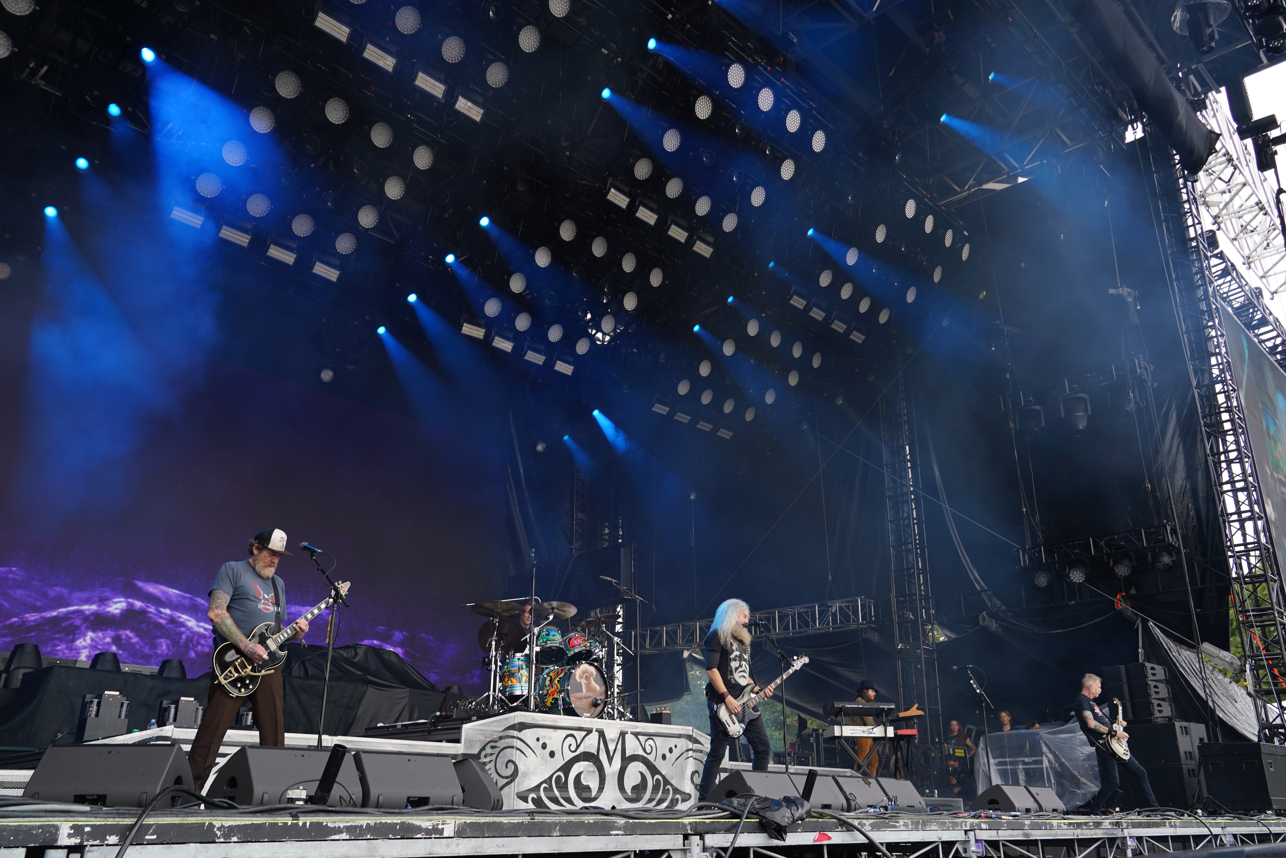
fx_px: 1000
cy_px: 429
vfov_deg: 46.4
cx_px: 643
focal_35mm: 28
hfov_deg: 65.5
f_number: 6.3
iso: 100
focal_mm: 28
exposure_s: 1/80
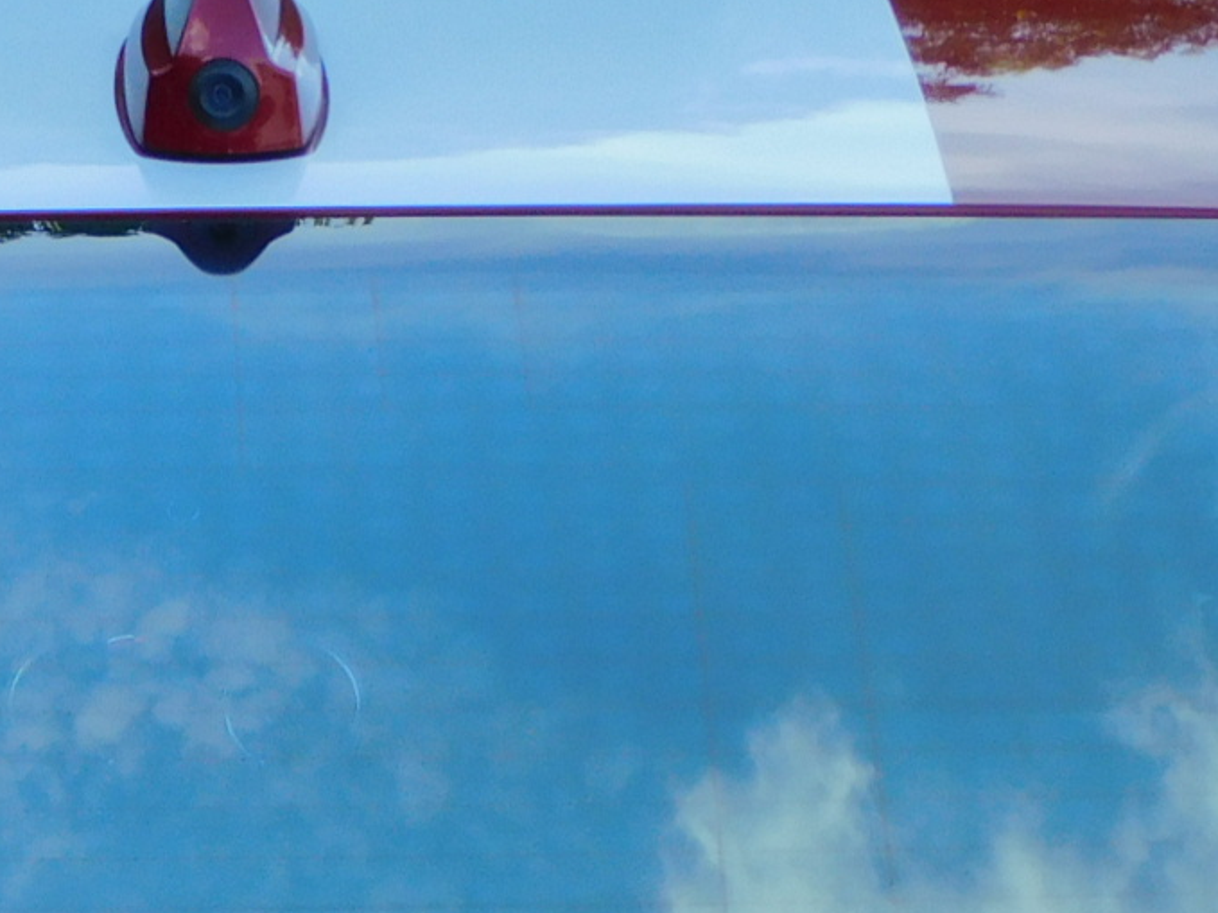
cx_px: 163
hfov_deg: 10.7
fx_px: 6473
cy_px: 1130
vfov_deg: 8.0
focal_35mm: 184
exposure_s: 1/320
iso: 125
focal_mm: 9.9
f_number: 4
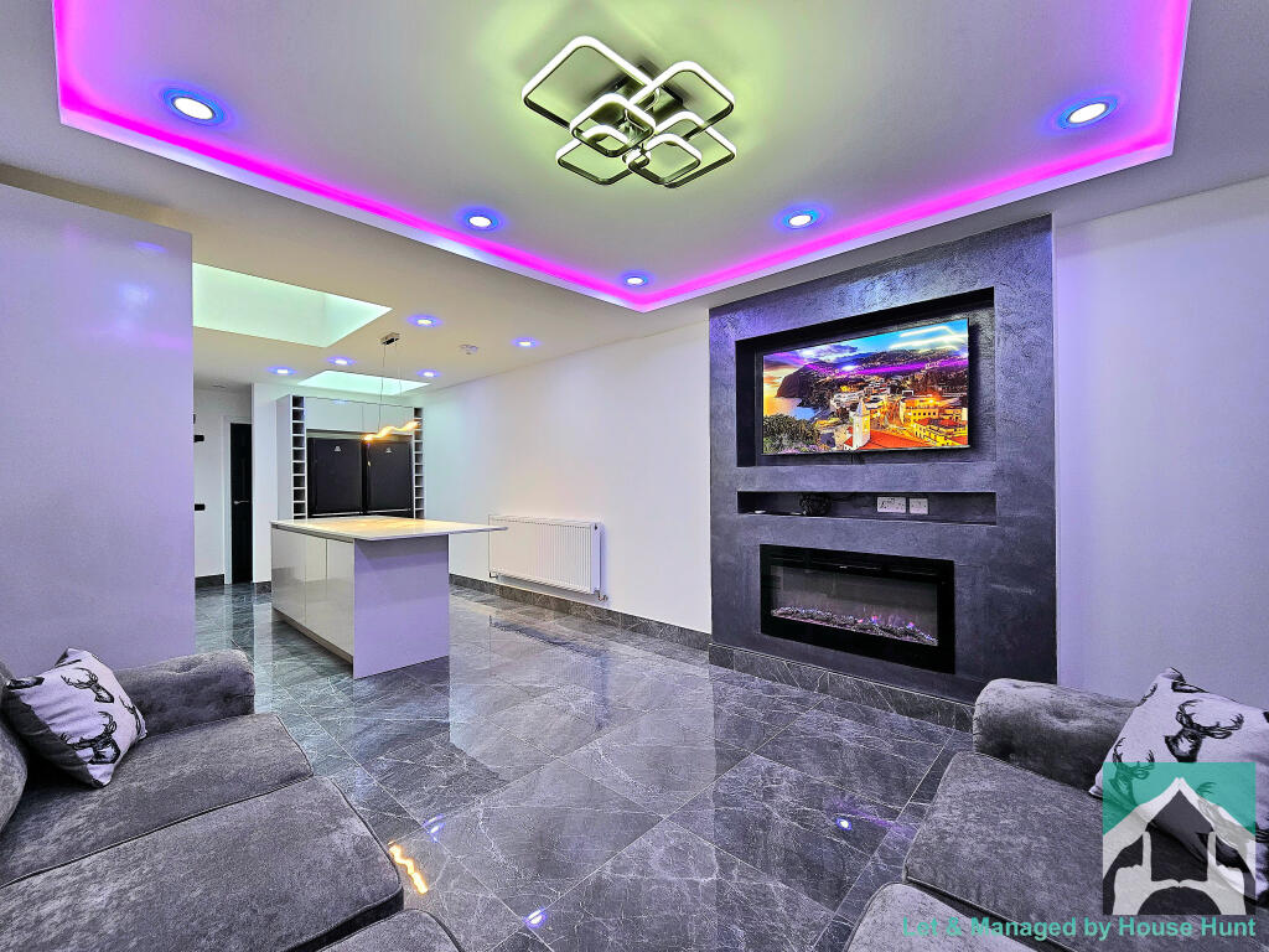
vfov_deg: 89.9
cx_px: 634
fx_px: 477
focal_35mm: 13
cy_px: 476
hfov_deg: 106.2
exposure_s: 1/60.2
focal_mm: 2.2
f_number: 2.2
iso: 80
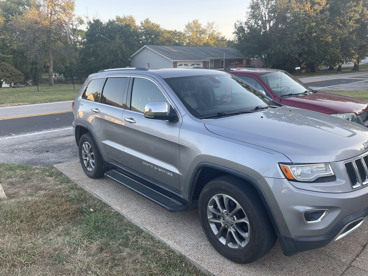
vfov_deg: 53.1
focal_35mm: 26
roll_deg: +1.4
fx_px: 276
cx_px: 184
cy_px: 138
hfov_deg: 67.3
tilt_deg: -15.2
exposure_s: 1/186
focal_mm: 4.2
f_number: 1.6
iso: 32
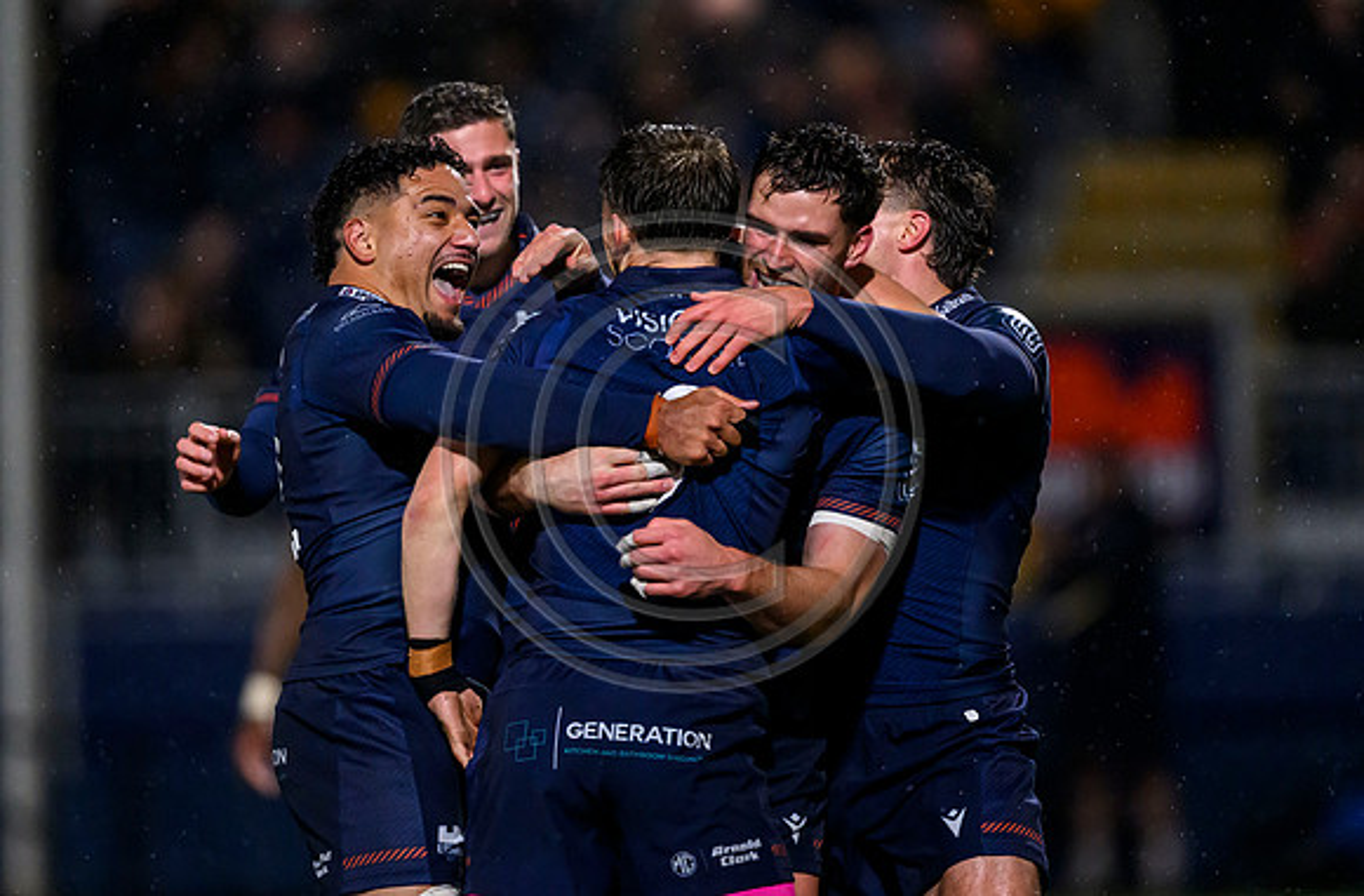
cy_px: 357
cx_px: 606
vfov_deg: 2.6
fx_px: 19432
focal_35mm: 515
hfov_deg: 4.0
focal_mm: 400
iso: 8000
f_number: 3.2
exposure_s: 1/2000
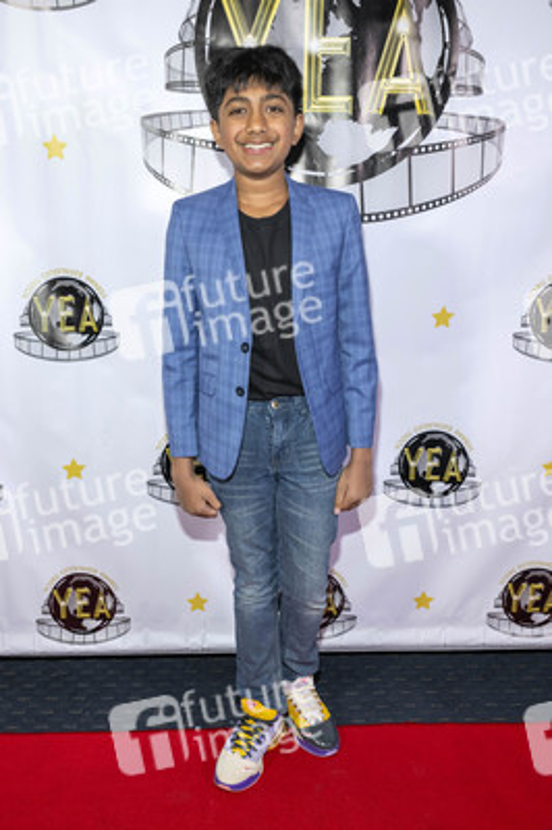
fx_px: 668
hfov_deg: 44.9
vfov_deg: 63.7
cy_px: 415
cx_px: 276
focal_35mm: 29
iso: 800
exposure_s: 1/200
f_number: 5.6
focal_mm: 29
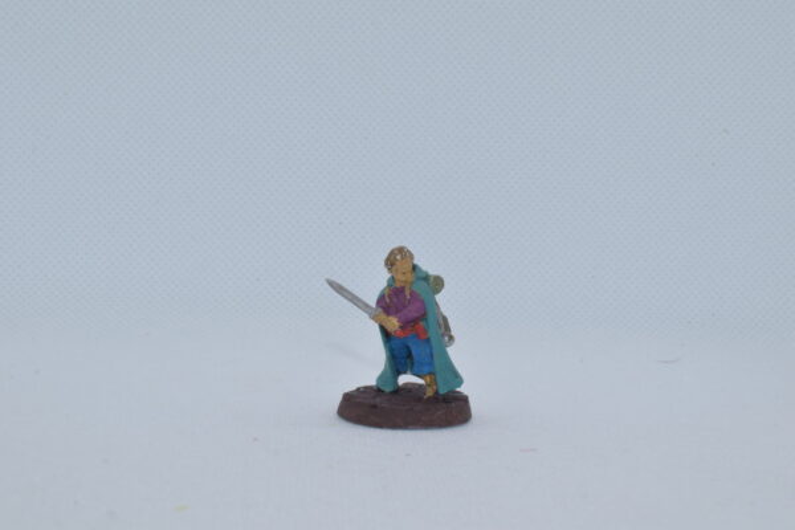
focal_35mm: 60
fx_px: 1325
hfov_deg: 33.4
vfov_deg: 22.6
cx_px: 398
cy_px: 265
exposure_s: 1/125
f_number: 25
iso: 800
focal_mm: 40
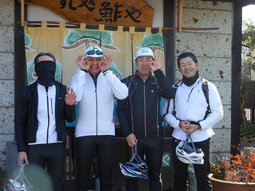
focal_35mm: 54
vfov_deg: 27.0
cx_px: 128
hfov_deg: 35.5
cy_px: 96
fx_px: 398
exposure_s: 1/100
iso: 80
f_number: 4.9
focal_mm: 9.6
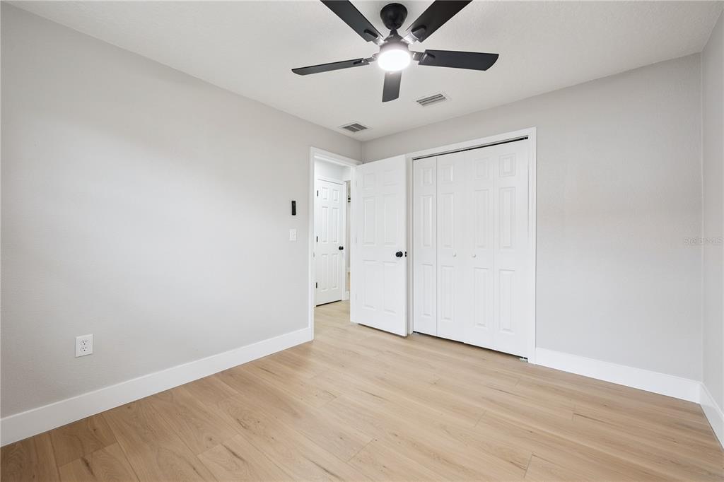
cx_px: 362
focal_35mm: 15
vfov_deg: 77.3
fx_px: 302
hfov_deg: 100.4
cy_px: 241
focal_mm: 15
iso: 200
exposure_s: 1/6
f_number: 9
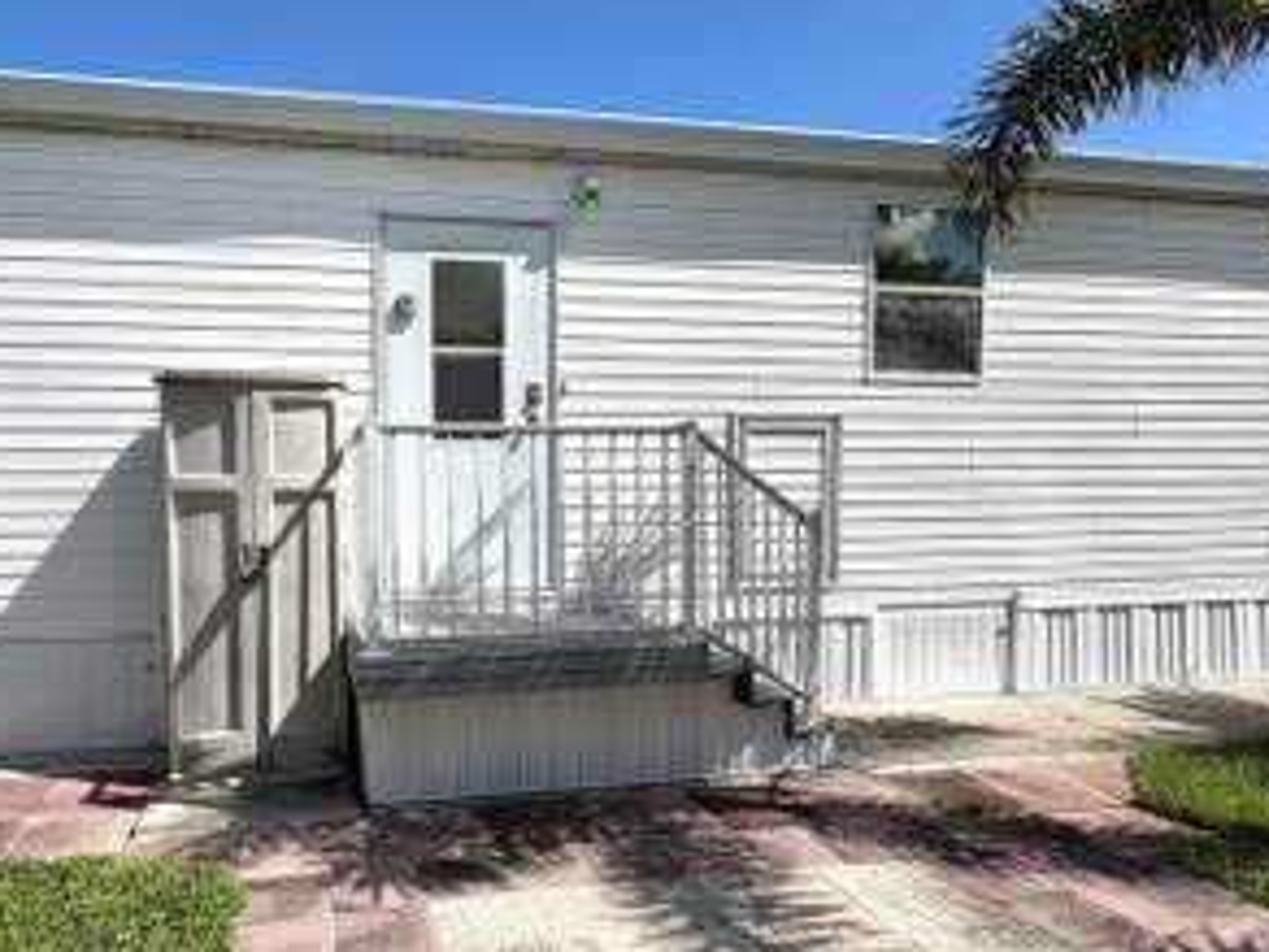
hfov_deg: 72.4
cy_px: 526
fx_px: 843
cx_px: 461
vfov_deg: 58.7
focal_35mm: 23
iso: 20
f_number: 2.2
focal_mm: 2.22
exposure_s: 1/1497
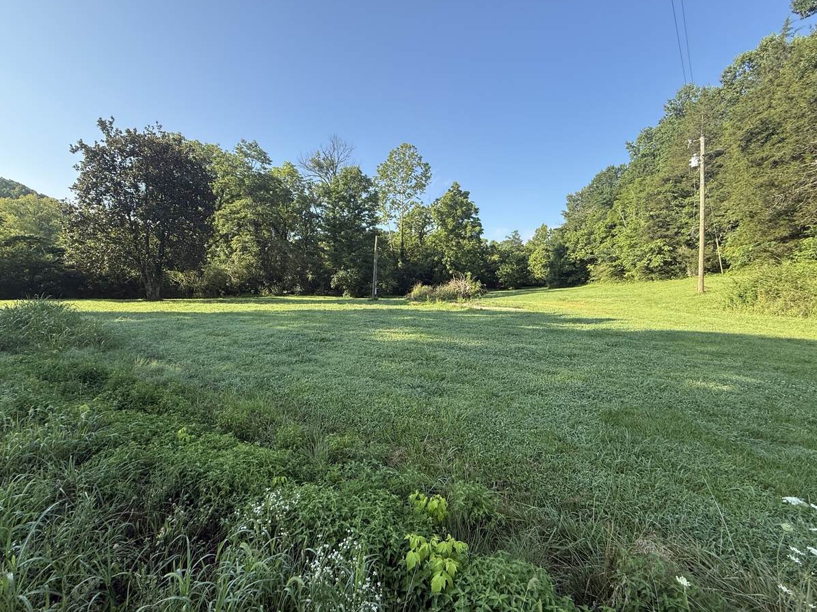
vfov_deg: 81.7
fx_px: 354
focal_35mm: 15
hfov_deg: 98.1
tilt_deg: -2.6
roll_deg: -1.7
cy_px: 298
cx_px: 393
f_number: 2.2
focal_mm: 2.22
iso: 64
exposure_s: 1/574
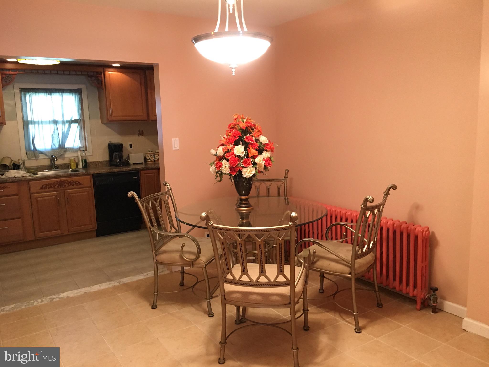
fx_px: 410
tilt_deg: -8.1
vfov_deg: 48.2
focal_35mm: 29
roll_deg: +2.2
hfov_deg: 61.7
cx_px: 244
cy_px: 184
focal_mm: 4.15
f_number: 2.2
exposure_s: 1/30
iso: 160
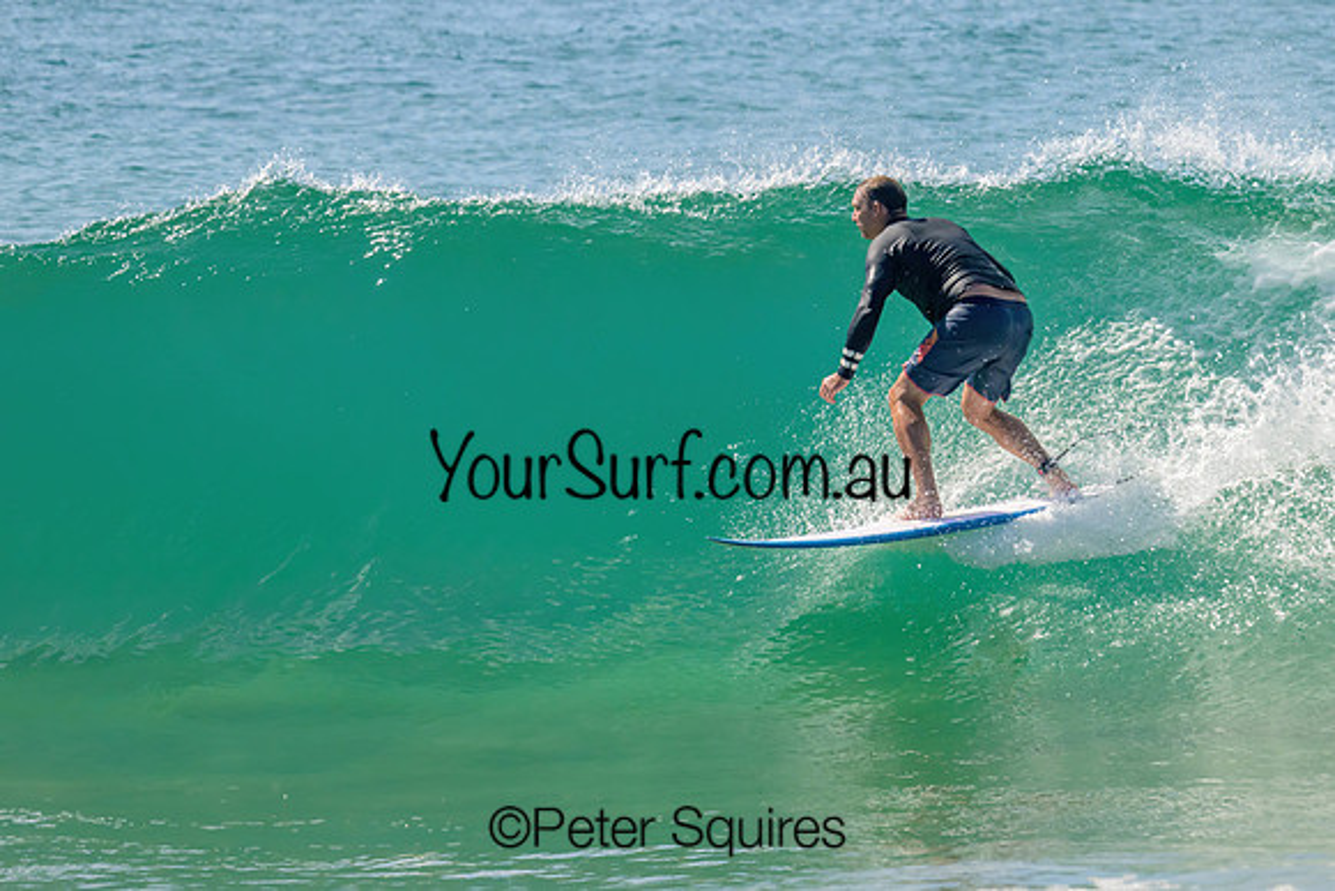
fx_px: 25129
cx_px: 818
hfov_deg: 3.0
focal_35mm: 678
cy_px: 334
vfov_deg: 2.0
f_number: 10
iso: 640
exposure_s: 1/2000
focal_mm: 490
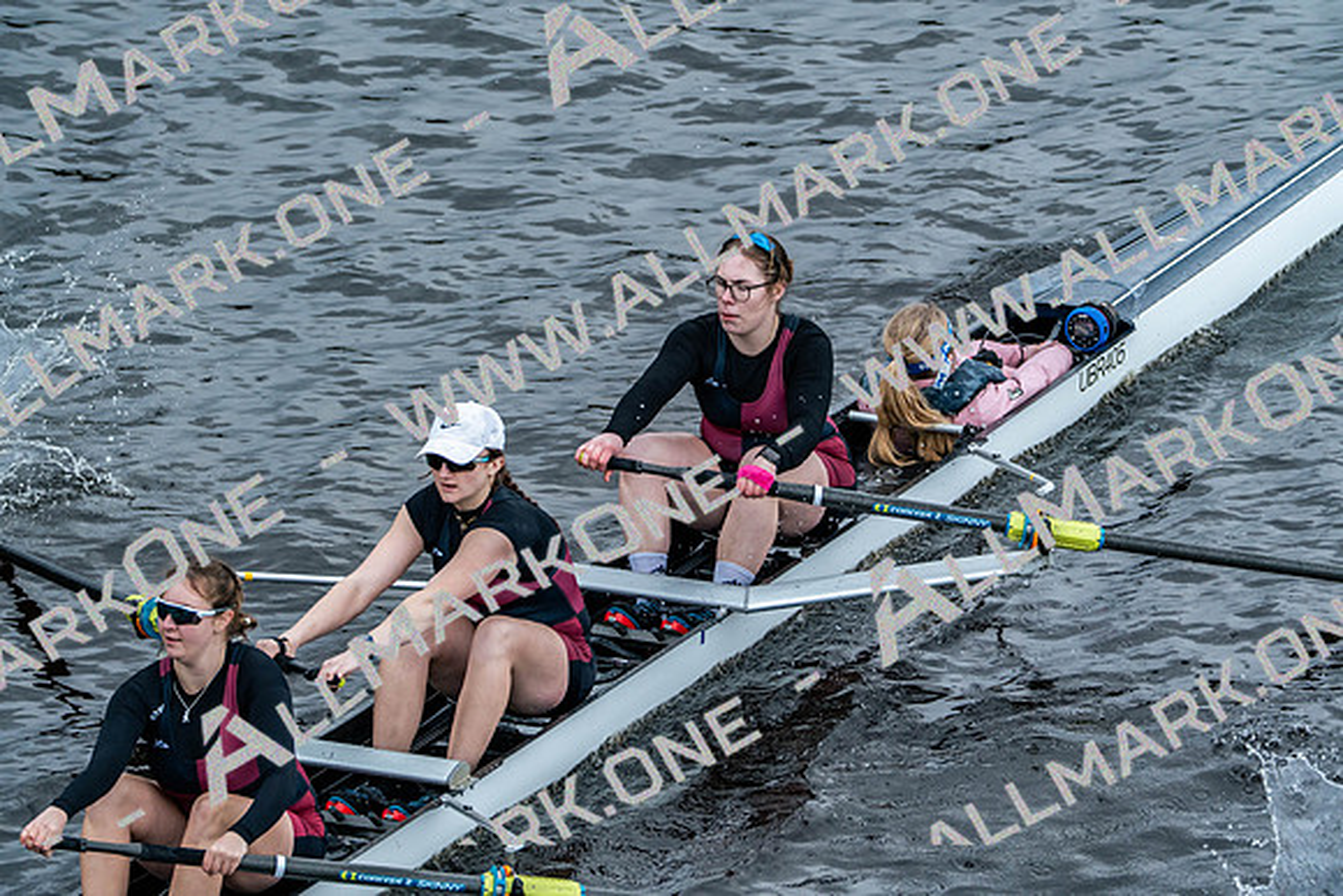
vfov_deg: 3.4
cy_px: 448
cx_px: 672
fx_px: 15074
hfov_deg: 5.1
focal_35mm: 404
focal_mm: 404
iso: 2000
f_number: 6.3
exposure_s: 1/1000
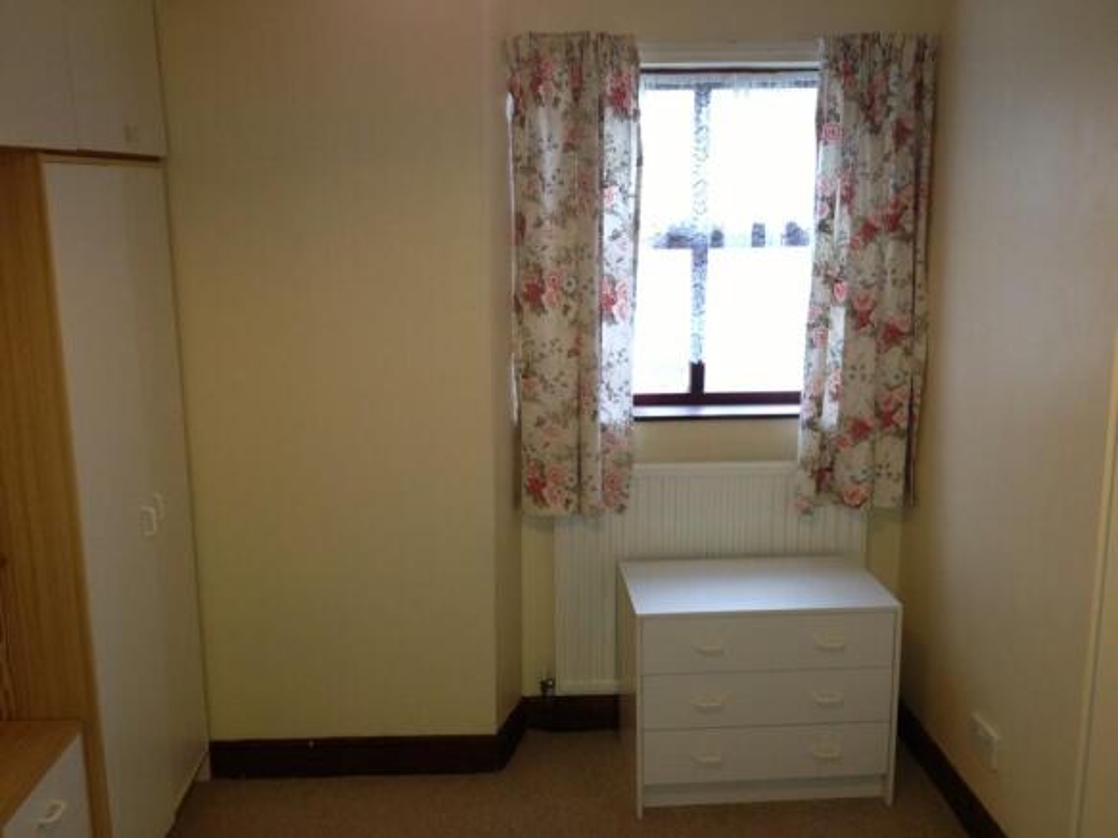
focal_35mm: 35
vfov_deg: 40.7
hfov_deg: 52.6
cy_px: 419
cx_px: 559
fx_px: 1130
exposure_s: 1/20
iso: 160
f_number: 2.4
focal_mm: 4.28
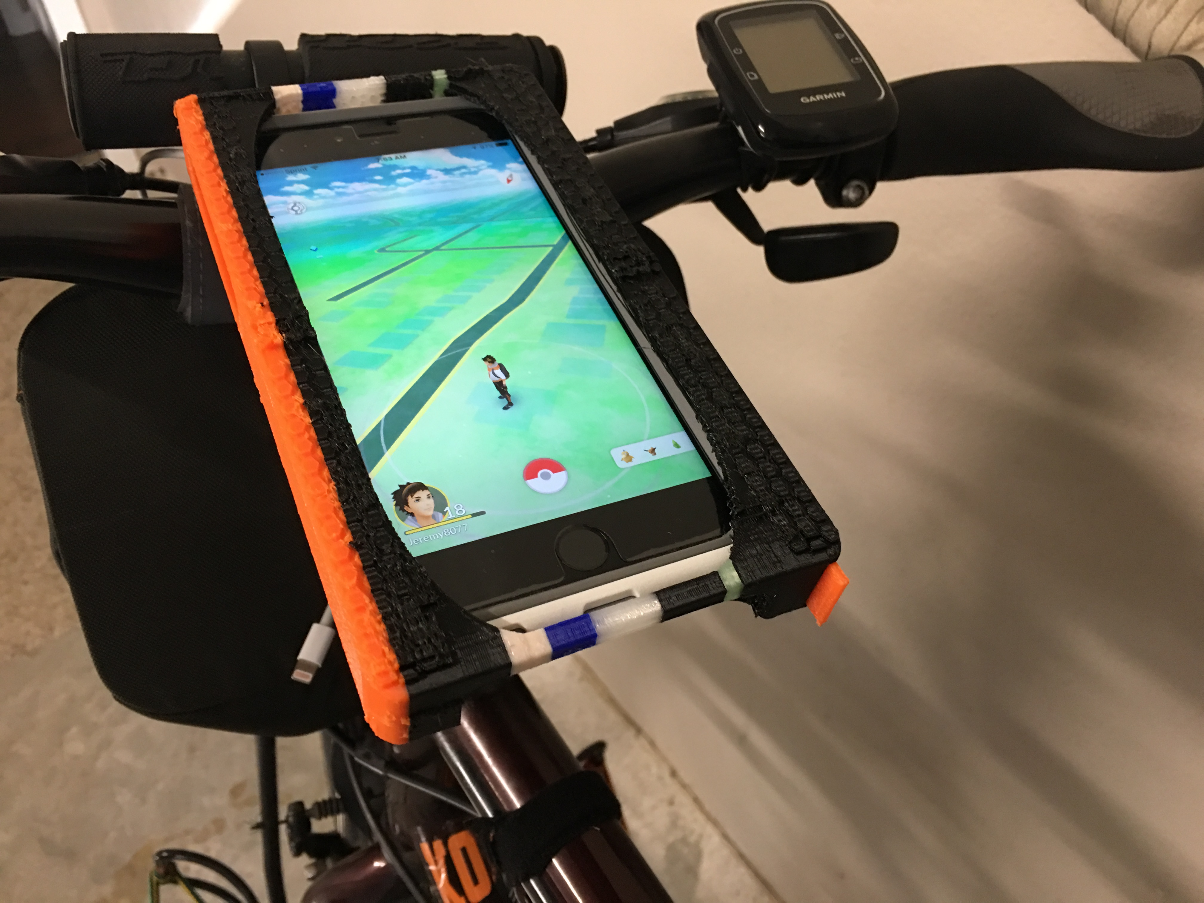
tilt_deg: -36.4
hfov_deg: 61.7
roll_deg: +9.6
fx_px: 1009
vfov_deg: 48.2
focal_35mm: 29
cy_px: 452
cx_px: 602
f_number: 2.2
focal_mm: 4.15
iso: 80
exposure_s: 1/10
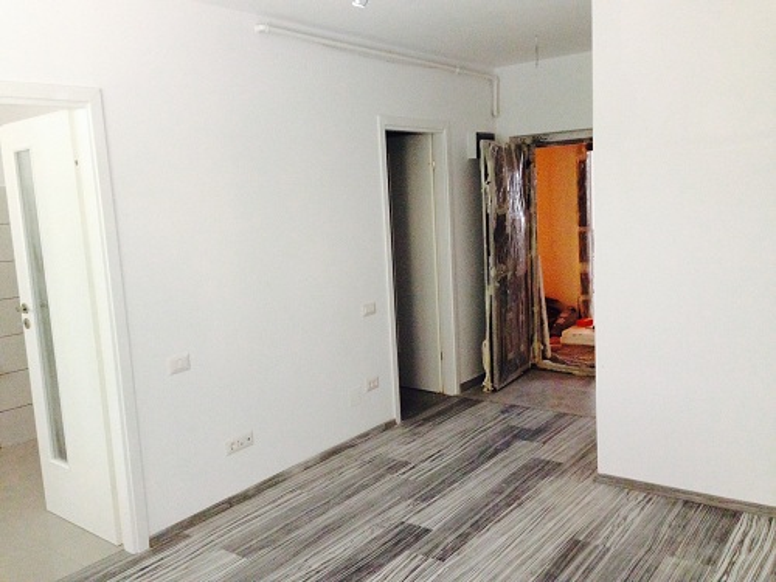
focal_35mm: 33
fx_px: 740
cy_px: 291
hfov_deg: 55.4
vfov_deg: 42.9
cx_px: 388
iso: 400
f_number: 2.4
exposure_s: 1/20
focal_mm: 4.12
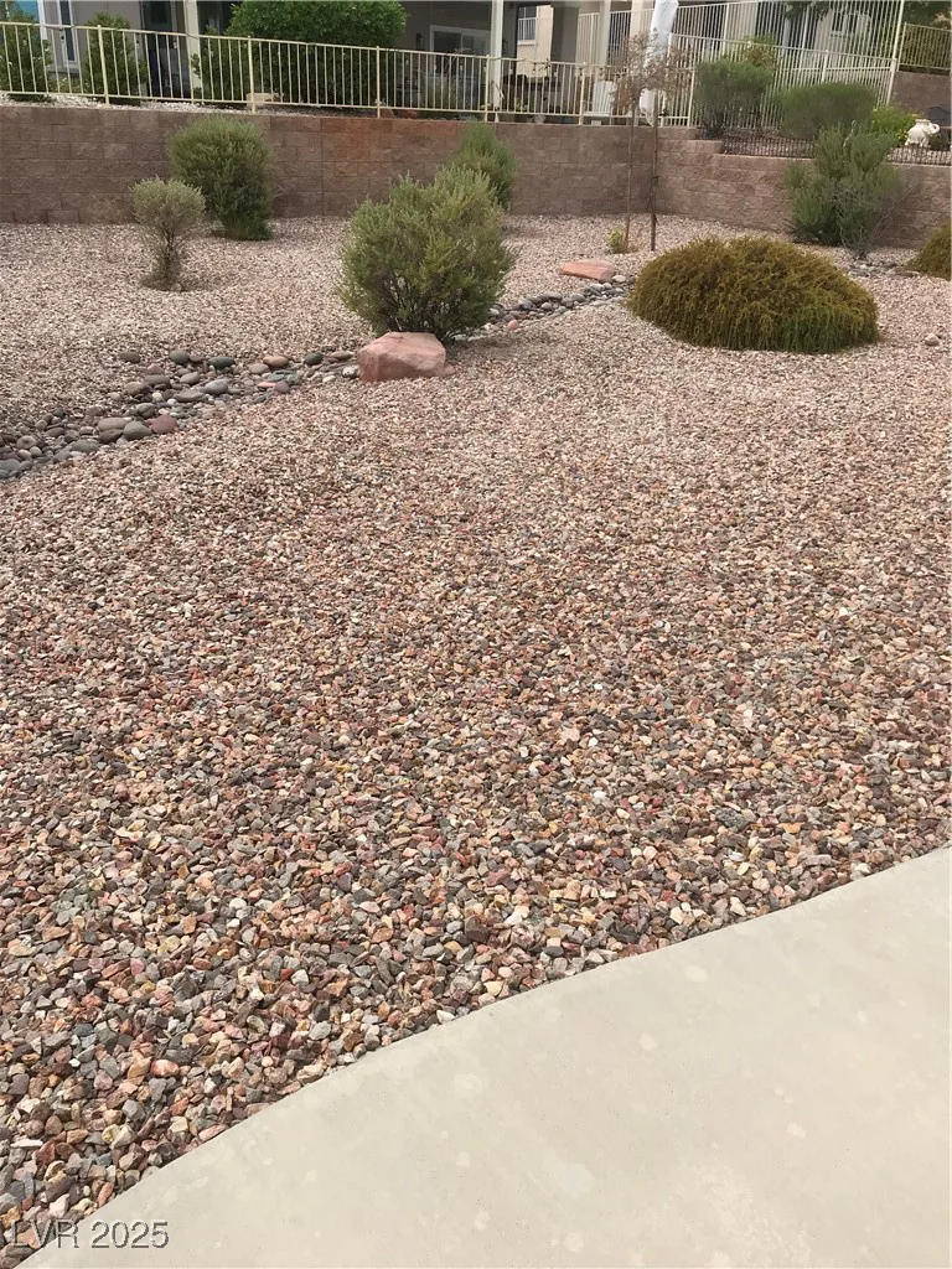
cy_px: 634
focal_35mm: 28
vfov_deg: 63.4
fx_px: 1027
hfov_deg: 49.7
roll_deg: -2.3
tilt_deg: -25.3
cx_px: 476
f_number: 1.8
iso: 20
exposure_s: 1/2179
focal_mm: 3.99
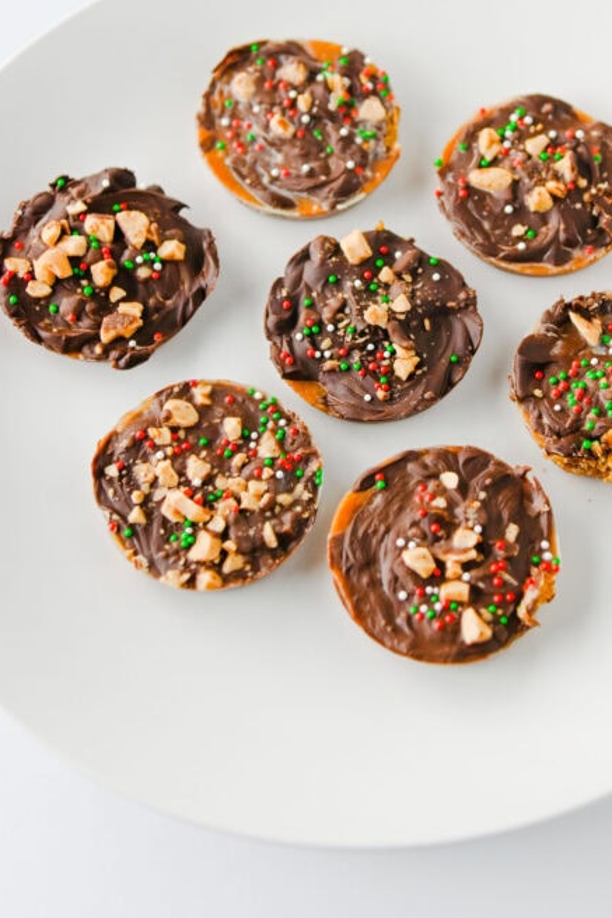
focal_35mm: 78
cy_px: 267
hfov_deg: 17.5
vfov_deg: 25.8
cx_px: 390
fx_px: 1990
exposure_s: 1/160
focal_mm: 50
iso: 400
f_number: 4
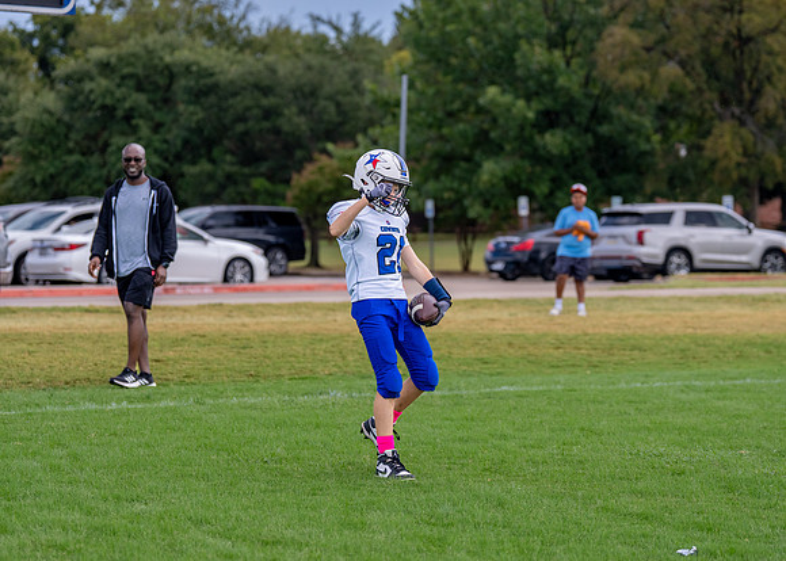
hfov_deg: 15.0
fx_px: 2993
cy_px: 233
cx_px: 397
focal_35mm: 134
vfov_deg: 10.7
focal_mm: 98
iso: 400
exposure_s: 1/3200
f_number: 2.8
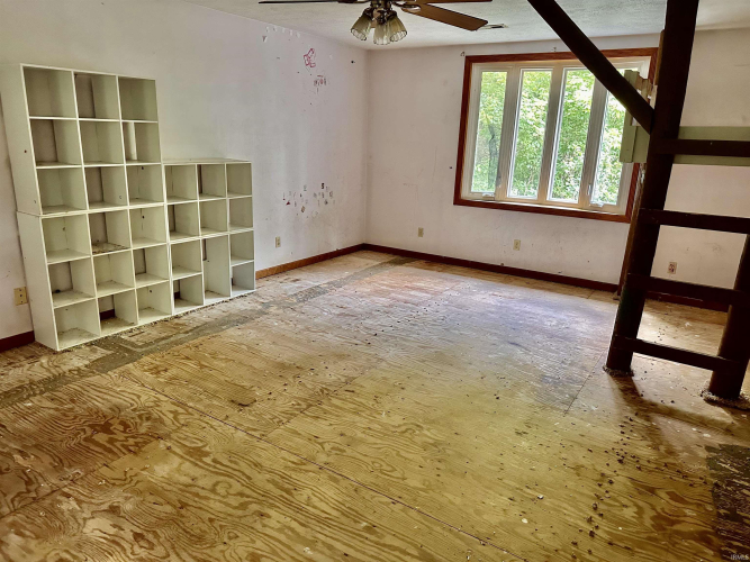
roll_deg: -1.1
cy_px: 281
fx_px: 520
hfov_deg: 71.6
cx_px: 375
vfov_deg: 56.8
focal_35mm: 24
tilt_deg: -15.7
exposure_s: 1/60
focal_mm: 6.86
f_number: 1.78
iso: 500
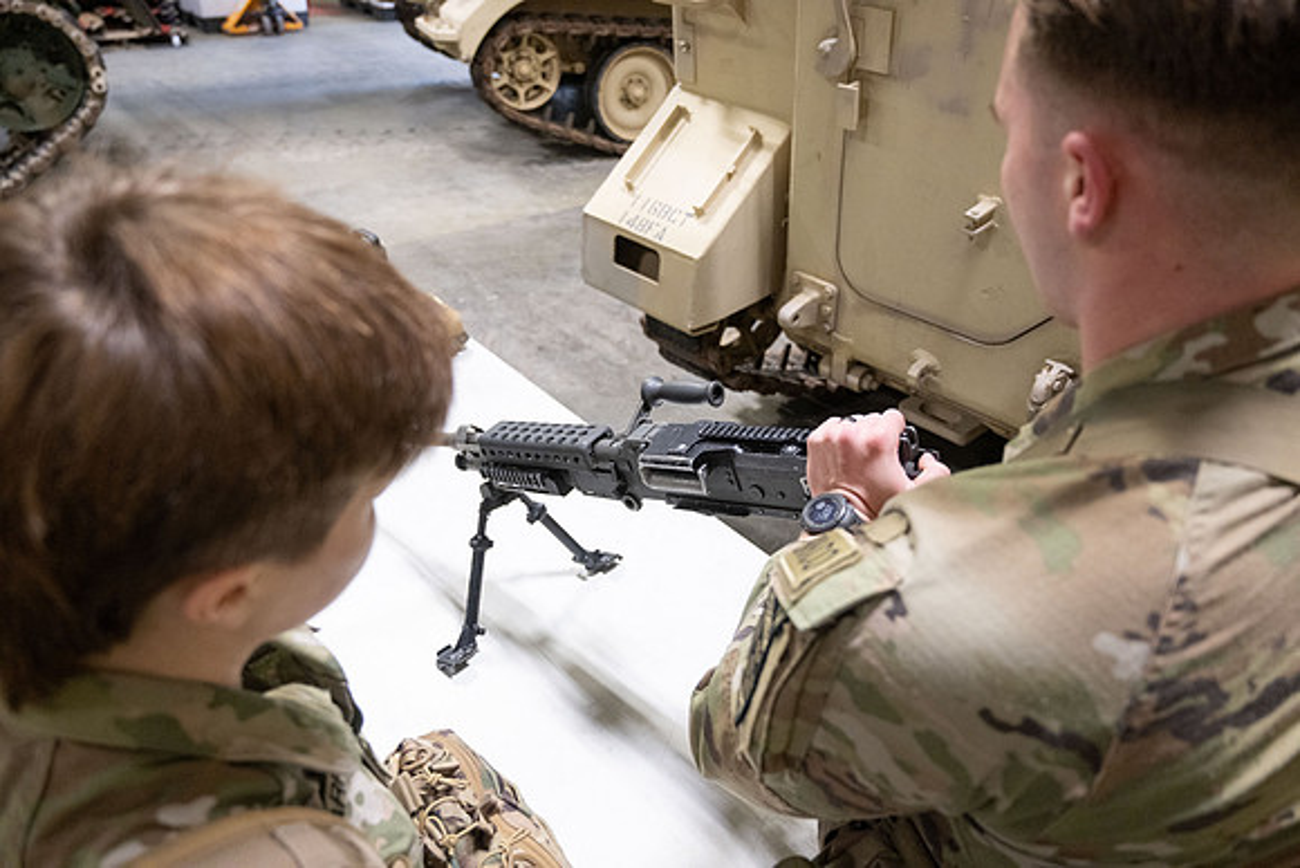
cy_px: 434
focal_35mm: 28
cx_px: 650
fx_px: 993
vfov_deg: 47.2
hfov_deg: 66.4
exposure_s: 1/250
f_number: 4
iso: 2500
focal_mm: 27.5
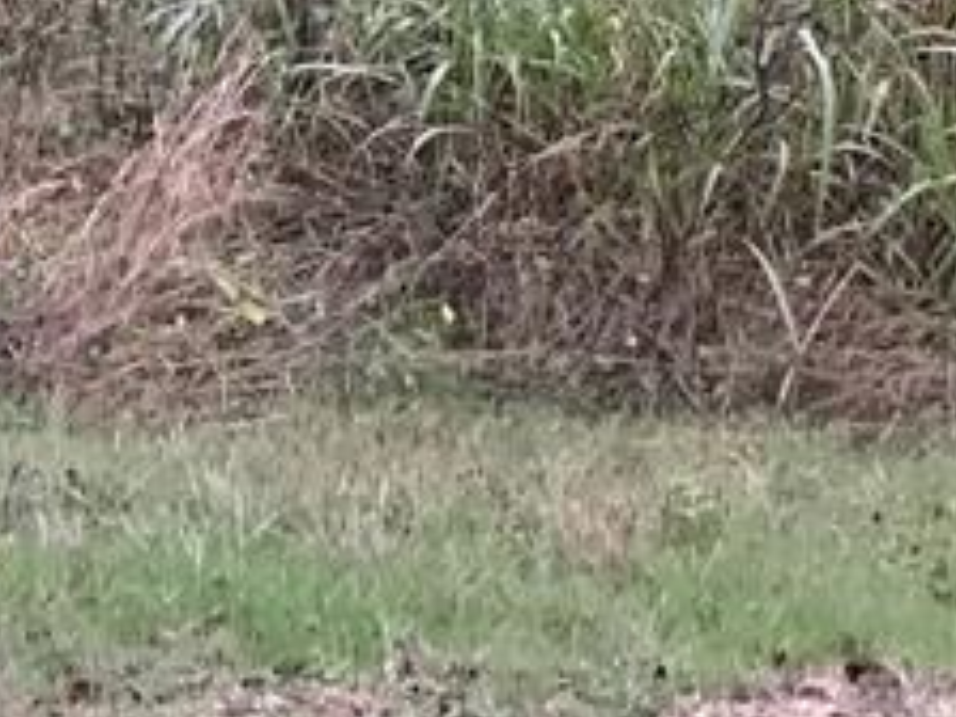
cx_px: -55
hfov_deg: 13.7
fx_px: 3922
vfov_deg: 9.7
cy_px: -700
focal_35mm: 142
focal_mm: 3.3
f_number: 2.4
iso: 64
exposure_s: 1/30
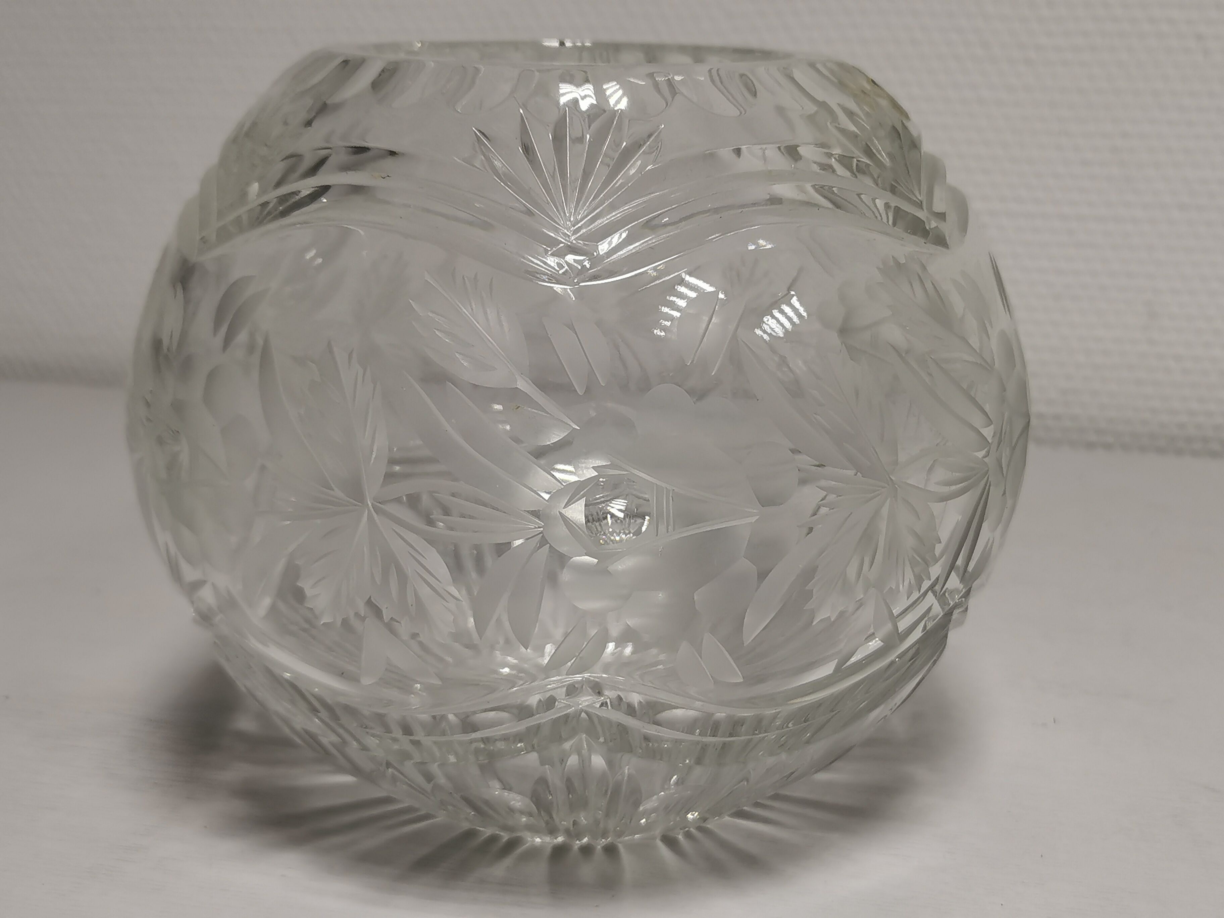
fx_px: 1627
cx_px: 612
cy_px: 459
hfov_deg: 41.2
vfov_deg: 31.5
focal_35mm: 46
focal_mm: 5.58
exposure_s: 1/69
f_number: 1.8
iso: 80
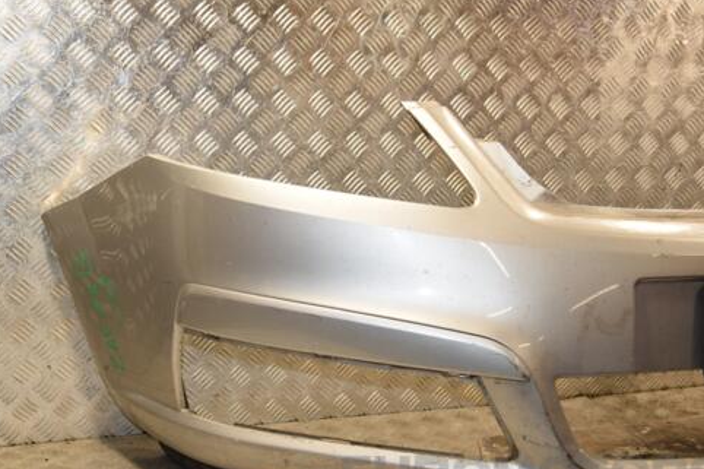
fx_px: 1095
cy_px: 283
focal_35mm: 56
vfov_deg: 24.1
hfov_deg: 35.6
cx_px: 314
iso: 800
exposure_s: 1/200
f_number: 7.1
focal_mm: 30
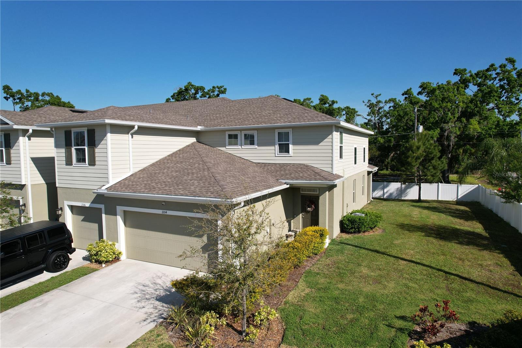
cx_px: 261
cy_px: 174
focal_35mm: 22
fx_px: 319
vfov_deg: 57.2
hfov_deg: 78.6
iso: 100
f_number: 2.8
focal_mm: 8.38
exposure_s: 1/640
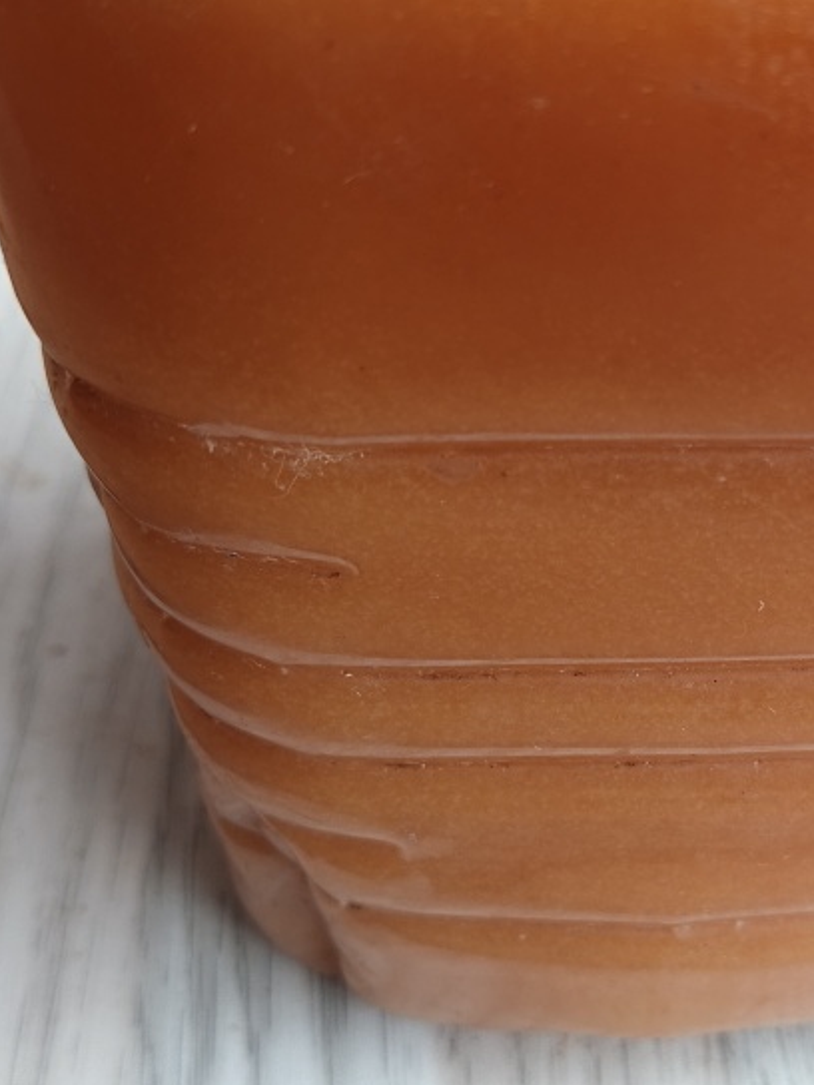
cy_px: 602
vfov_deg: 36.1
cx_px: 726
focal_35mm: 53
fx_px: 1662
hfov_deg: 26.6
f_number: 1.8
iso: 224
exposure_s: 1/120
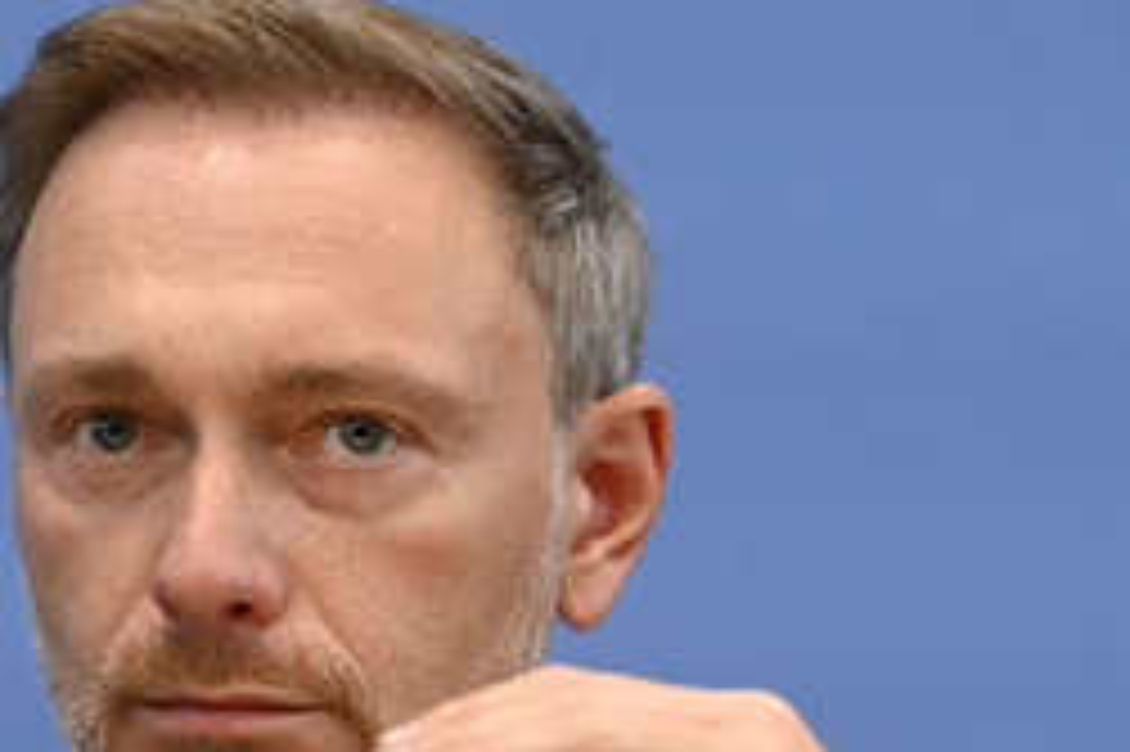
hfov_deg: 8.5
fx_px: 7622
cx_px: 259
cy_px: 567
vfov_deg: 5.6
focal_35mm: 243
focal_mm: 135
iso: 3200
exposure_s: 1/640
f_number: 5.6
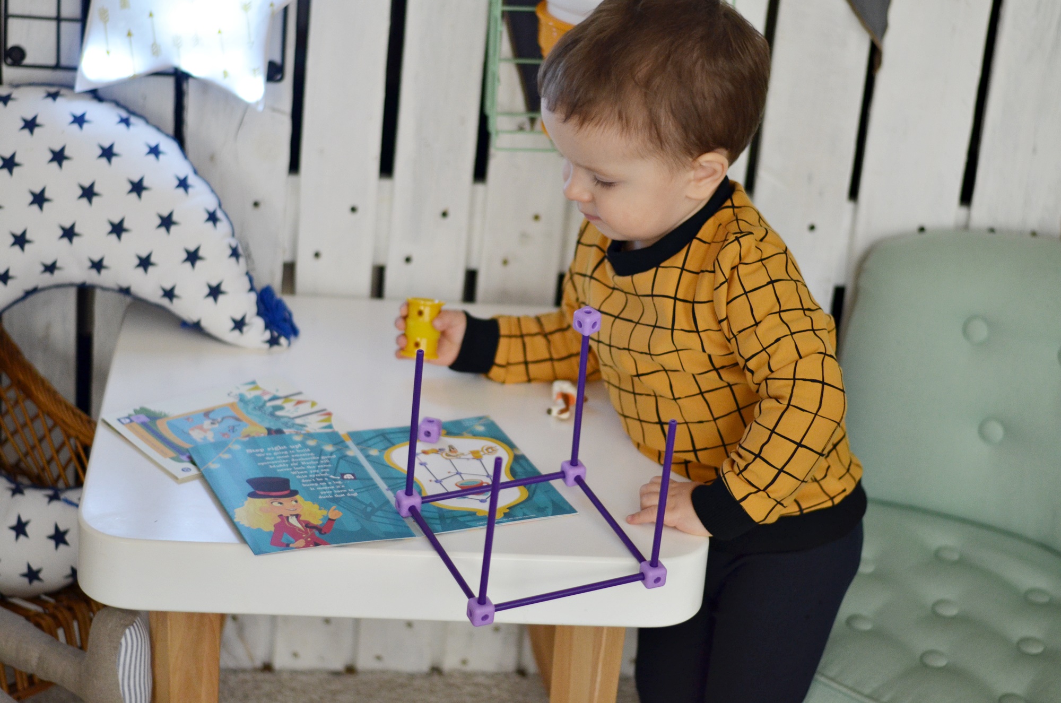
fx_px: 2206
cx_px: 530
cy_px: 352
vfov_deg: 18.1
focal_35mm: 75
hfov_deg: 27.0
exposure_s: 1/125
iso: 640
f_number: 1.8
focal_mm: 50
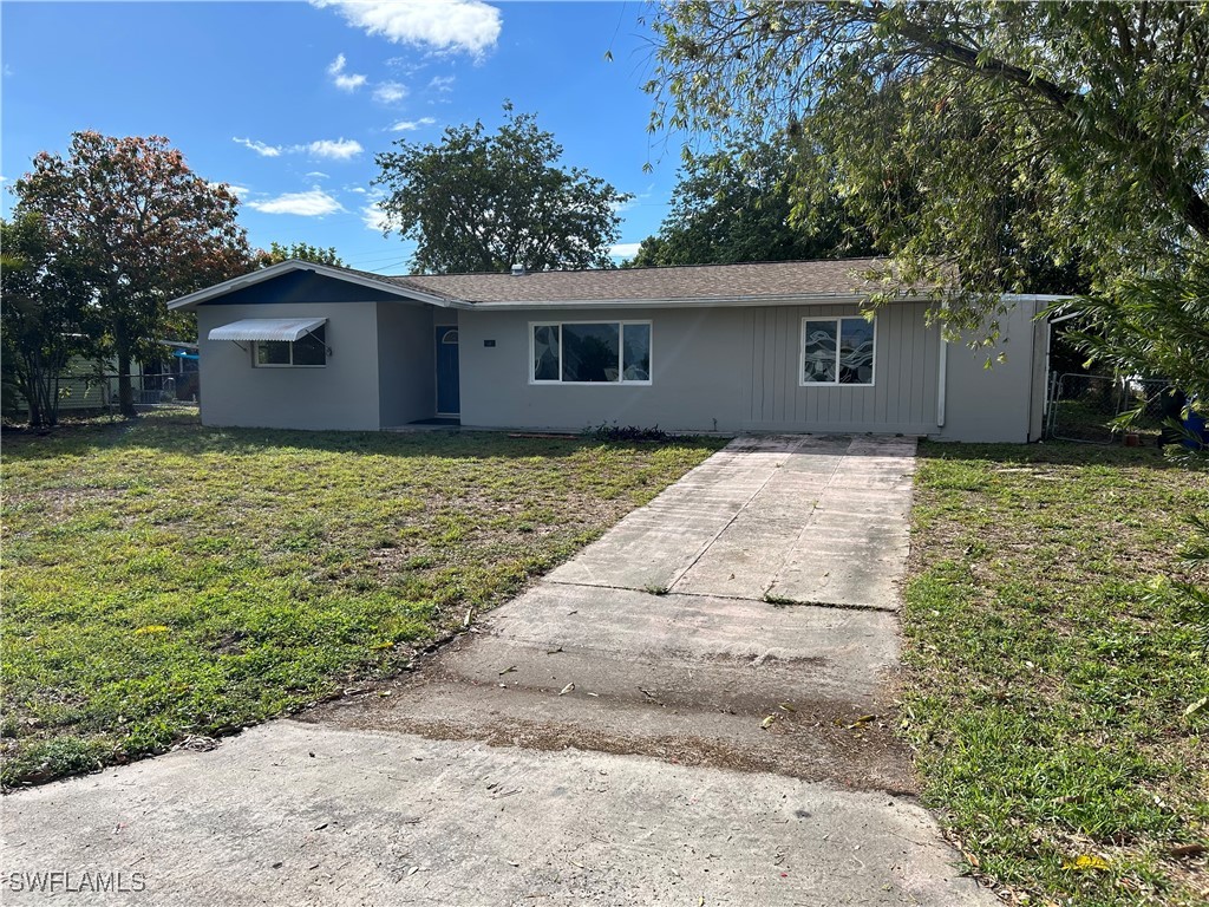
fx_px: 908
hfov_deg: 67.3
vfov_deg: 53.1
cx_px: 604
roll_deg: +0.0
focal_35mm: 26
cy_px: 454
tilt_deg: -5.4
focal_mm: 5.7
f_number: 1.5
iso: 50
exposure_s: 1/4274
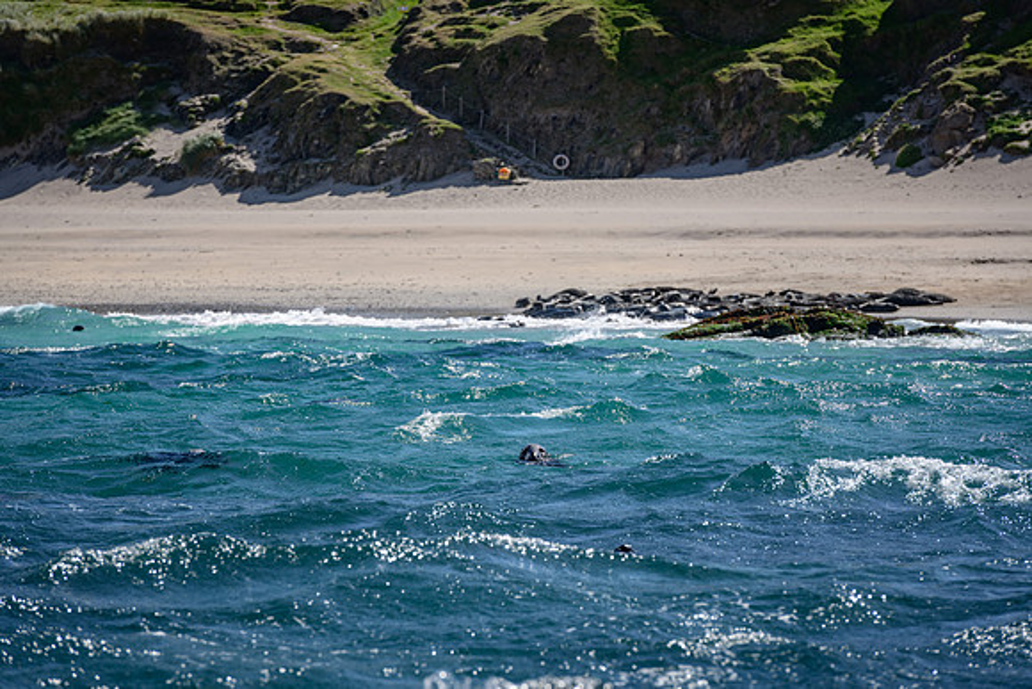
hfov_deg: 10.1
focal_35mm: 204
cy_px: 344
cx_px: 516
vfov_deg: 6.7
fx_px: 5854
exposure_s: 1/800
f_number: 8
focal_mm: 200
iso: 200
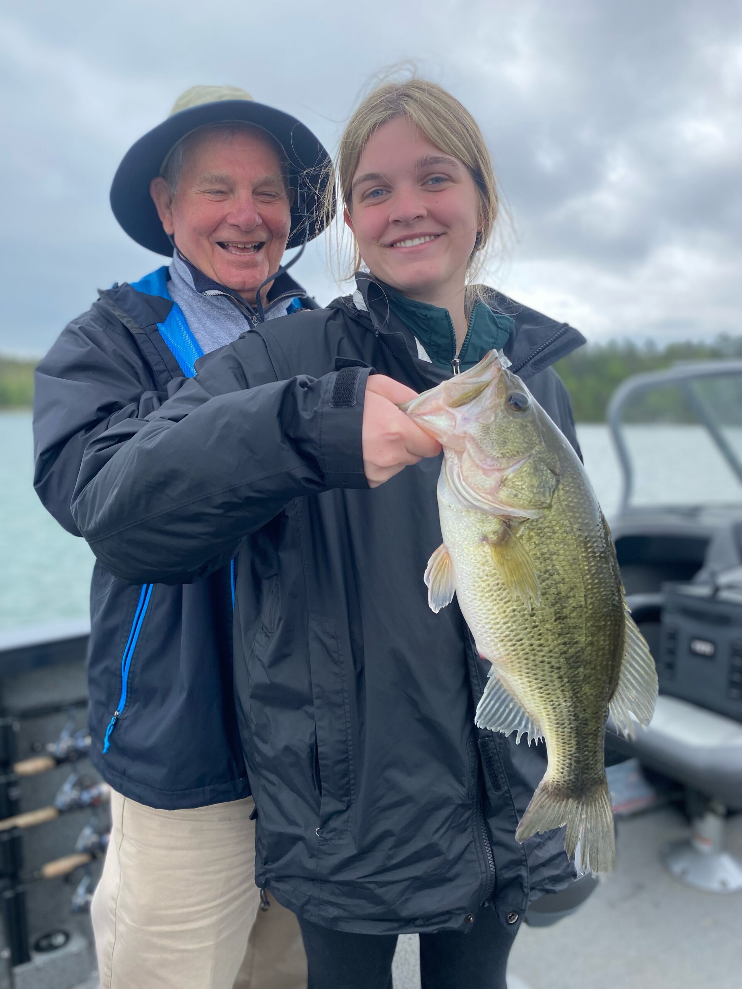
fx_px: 743
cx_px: 371
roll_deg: -1.3
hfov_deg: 53.1
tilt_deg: -5.5
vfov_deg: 67.3
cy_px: 494
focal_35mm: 26
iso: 32
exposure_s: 1/762
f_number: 1.8
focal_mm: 4.25
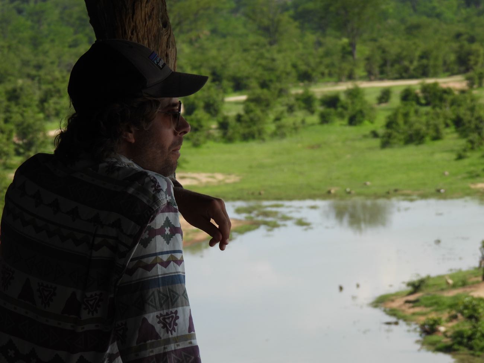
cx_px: 242
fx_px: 3076
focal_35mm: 220
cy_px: 182
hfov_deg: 9.0
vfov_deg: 6.8
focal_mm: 39.3
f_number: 4.5
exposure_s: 1/640
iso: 100
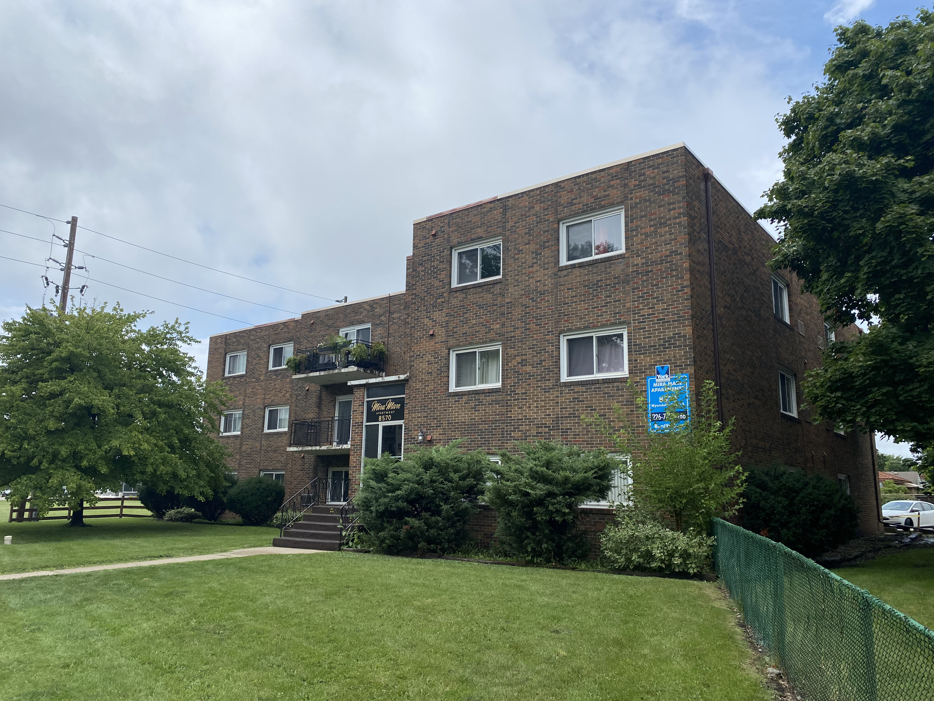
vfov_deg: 53.1
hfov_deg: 67.3
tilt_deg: +11.1
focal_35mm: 26
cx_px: 467
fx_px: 702
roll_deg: -0.1
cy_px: 350
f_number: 1.8
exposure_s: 1/4808
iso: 32
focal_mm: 4.25
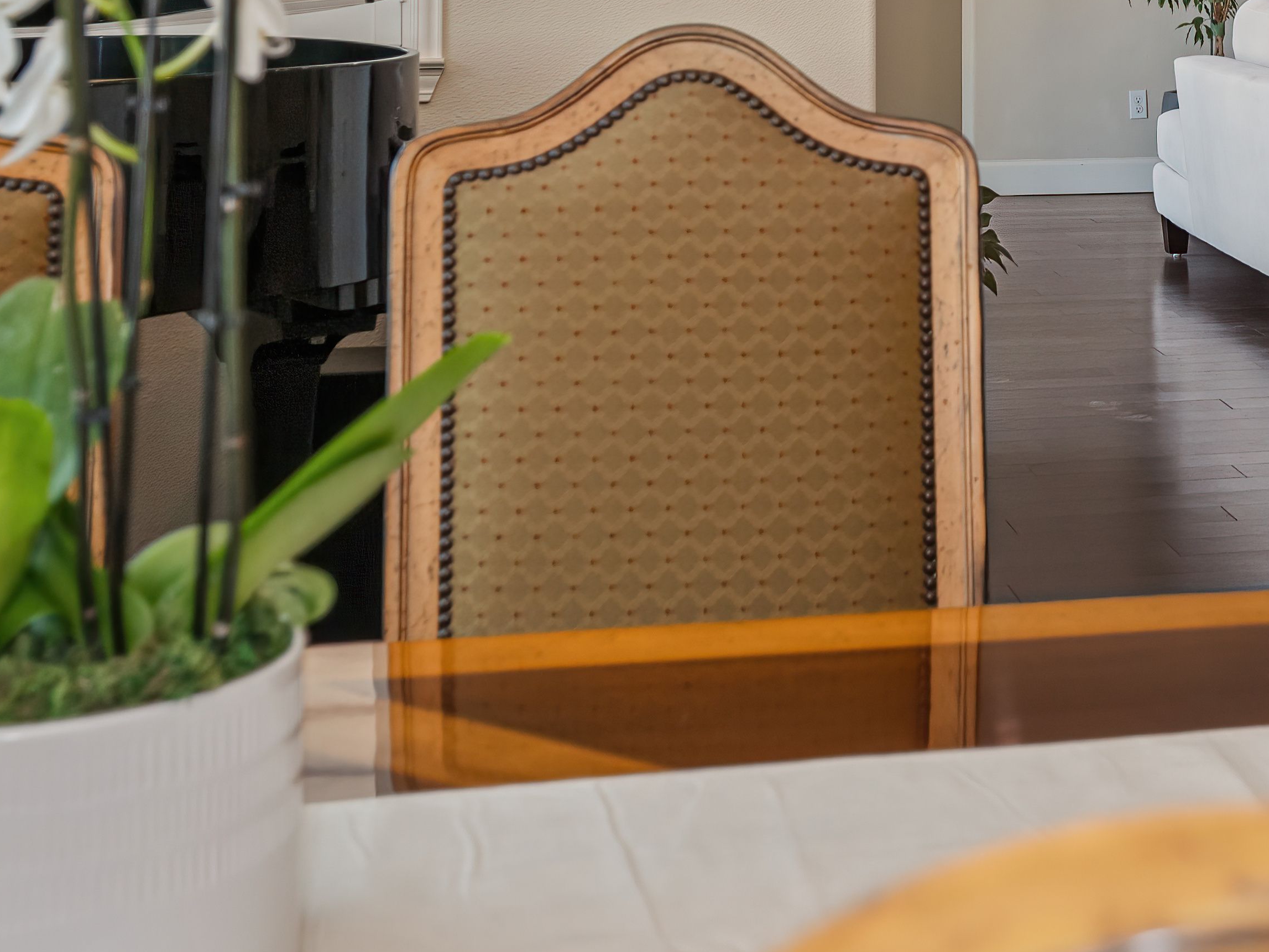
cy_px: -33
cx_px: 1250
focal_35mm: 76
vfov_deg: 18.8
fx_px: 2787
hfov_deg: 24.6
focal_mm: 30
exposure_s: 1/80
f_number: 4.5
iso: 640
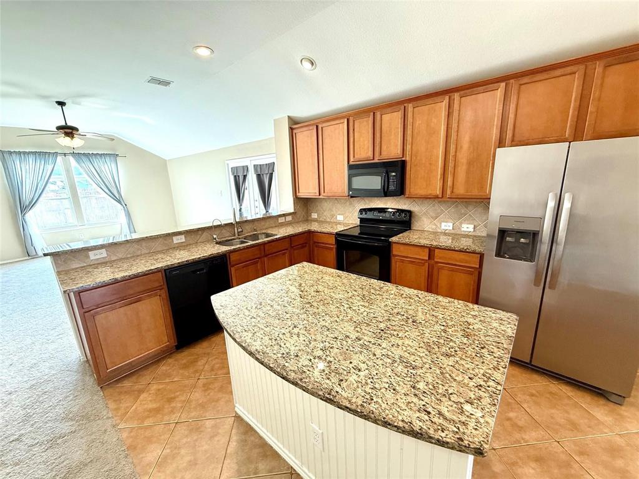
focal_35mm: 14
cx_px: 320
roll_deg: +2.6
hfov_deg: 102.1
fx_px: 258
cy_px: 240
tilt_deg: -12.0
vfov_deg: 85.7
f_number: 2.2
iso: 200
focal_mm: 2.22
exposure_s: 1/60
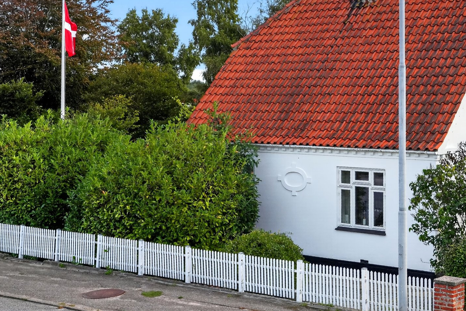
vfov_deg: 21.5
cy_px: 124
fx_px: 815
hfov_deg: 31.2
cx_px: 365
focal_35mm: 63
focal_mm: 35
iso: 400
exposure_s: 1/250
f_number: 9
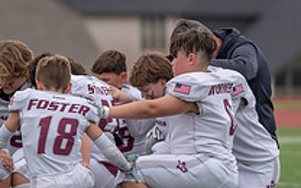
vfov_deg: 2.0
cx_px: -66
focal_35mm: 655
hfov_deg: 3.2
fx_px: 5373
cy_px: 112
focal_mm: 197
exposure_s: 1/1250
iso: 320
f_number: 2.8
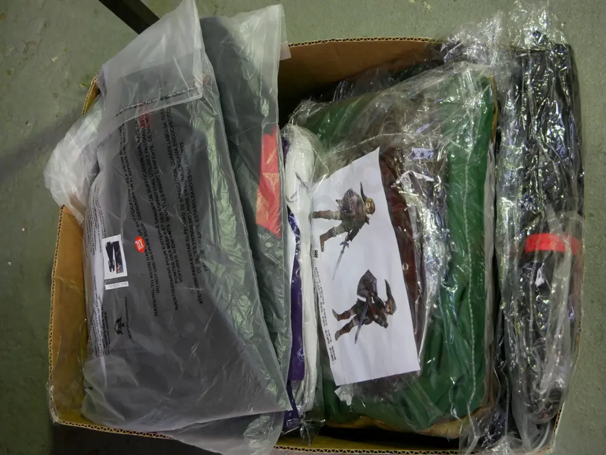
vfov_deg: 31.5
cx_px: 303
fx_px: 805
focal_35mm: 46
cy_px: 228
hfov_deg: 41.2
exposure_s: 1/60
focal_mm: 23
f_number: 4.3
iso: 1250
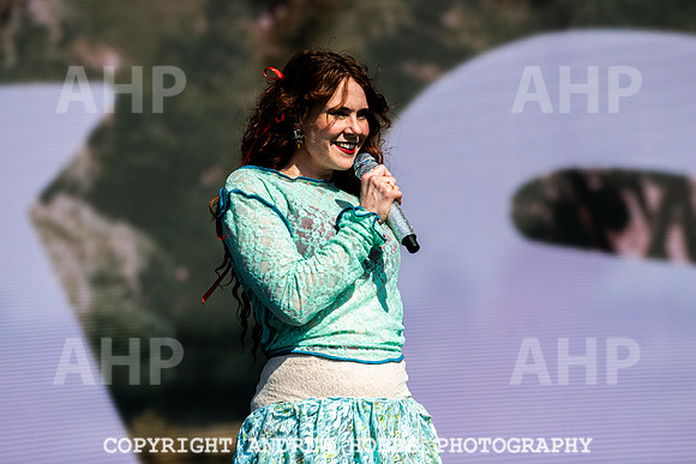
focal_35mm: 246
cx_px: 348
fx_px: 4758
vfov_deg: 5.6
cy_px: 179
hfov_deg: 8.4
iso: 200
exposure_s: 1/5000
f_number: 4
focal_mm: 200
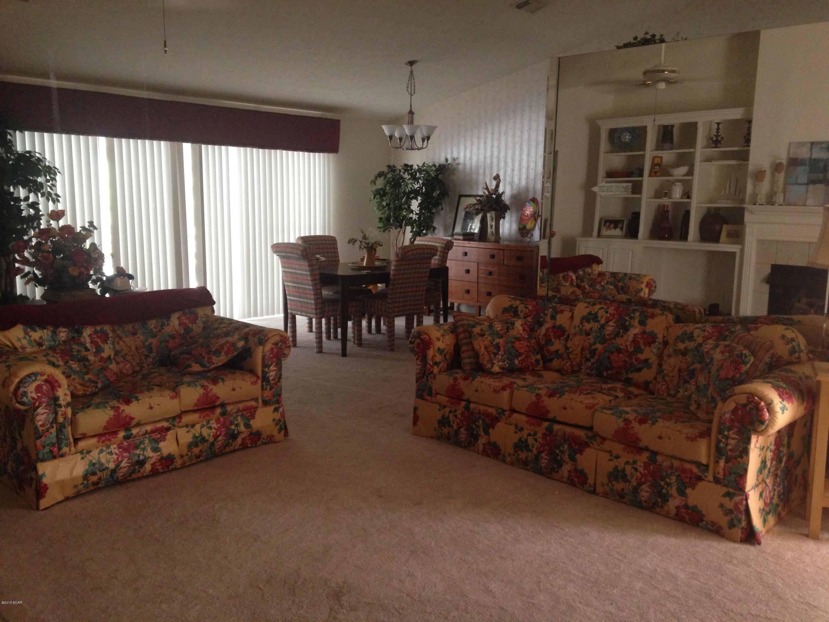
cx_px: 414
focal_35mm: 33
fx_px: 790
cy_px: 311
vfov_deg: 42.9
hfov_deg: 55.4
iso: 250
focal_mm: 4.12
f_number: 2.4
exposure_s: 1/20
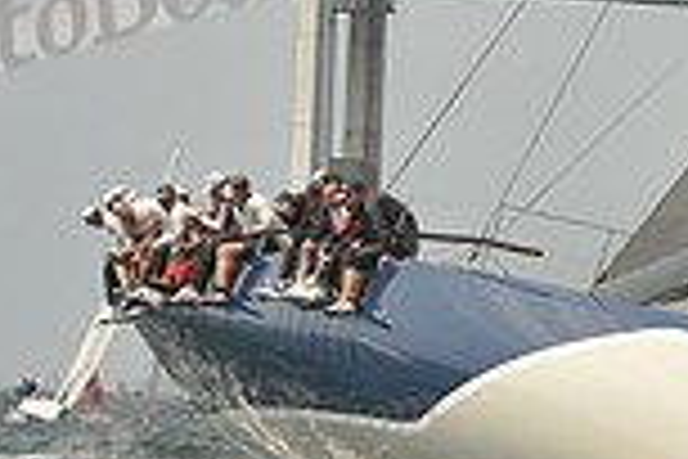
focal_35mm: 418
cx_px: 675
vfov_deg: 3.3
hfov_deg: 4.9
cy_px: 173
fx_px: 7988
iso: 250
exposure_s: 1/640
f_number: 7.1
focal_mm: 110
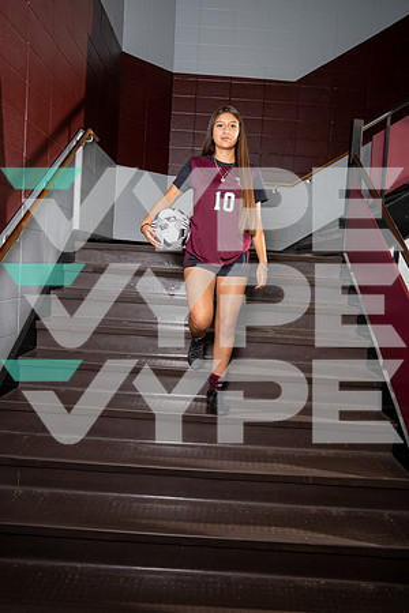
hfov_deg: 46.4
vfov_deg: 65.5
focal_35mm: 28
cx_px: 204
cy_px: 306
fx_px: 477
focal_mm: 28
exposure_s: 1/250
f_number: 7.1
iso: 400
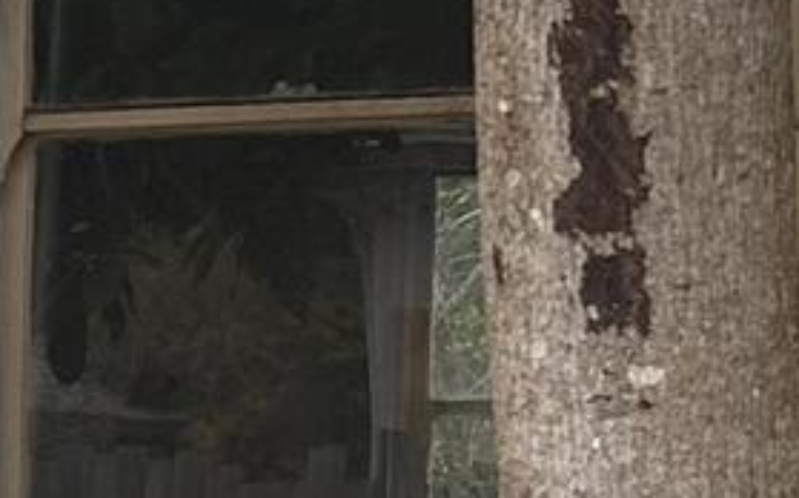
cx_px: -1062
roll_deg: -0.9
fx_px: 4070
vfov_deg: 6.9
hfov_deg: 9.9
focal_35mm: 187
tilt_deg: -0.2
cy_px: 713
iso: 80
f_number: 1.78
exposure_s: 1/718
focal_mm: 6.86
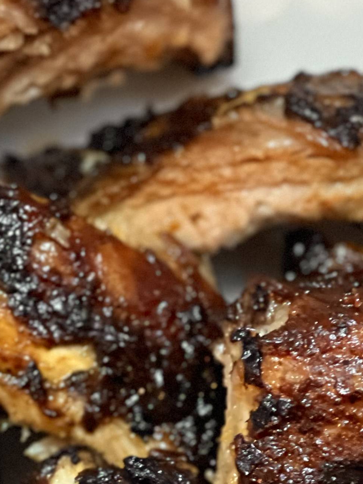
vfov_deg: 9.8
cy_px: 609
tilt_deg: -86.4
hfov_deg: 7.5
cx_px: 316
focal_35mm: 198
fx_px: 2769
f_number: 2.2
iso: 800
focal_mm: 7.5
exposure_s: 1/15
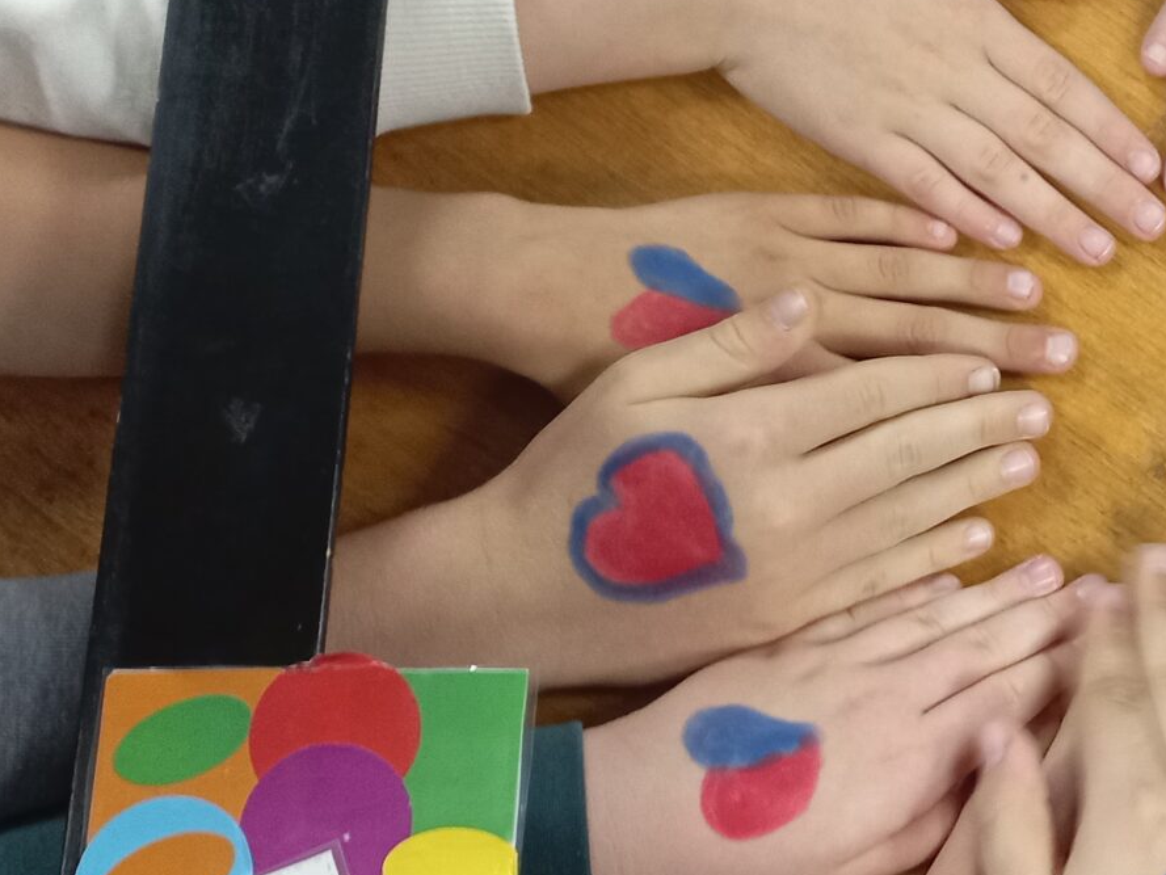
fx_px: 2426
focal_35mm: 72
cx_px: 1317
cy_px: 380
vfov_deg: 20.4
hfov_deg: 24.9
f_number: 1.8
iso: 200
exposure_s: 1/33.3
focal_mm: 4.6
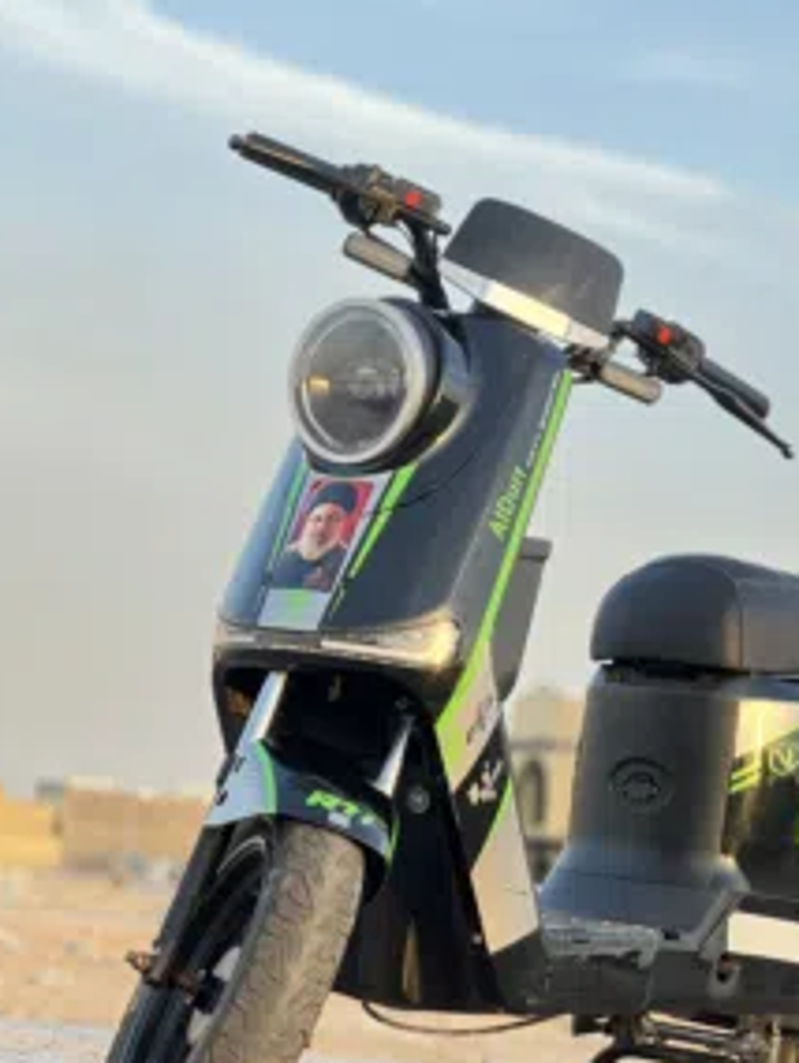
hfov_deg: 13.7
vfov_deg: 18.2
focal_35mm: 108
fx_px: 3321
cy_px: 582
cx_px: 534
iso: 100
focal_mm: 9
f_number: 2.8
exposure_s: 1/121
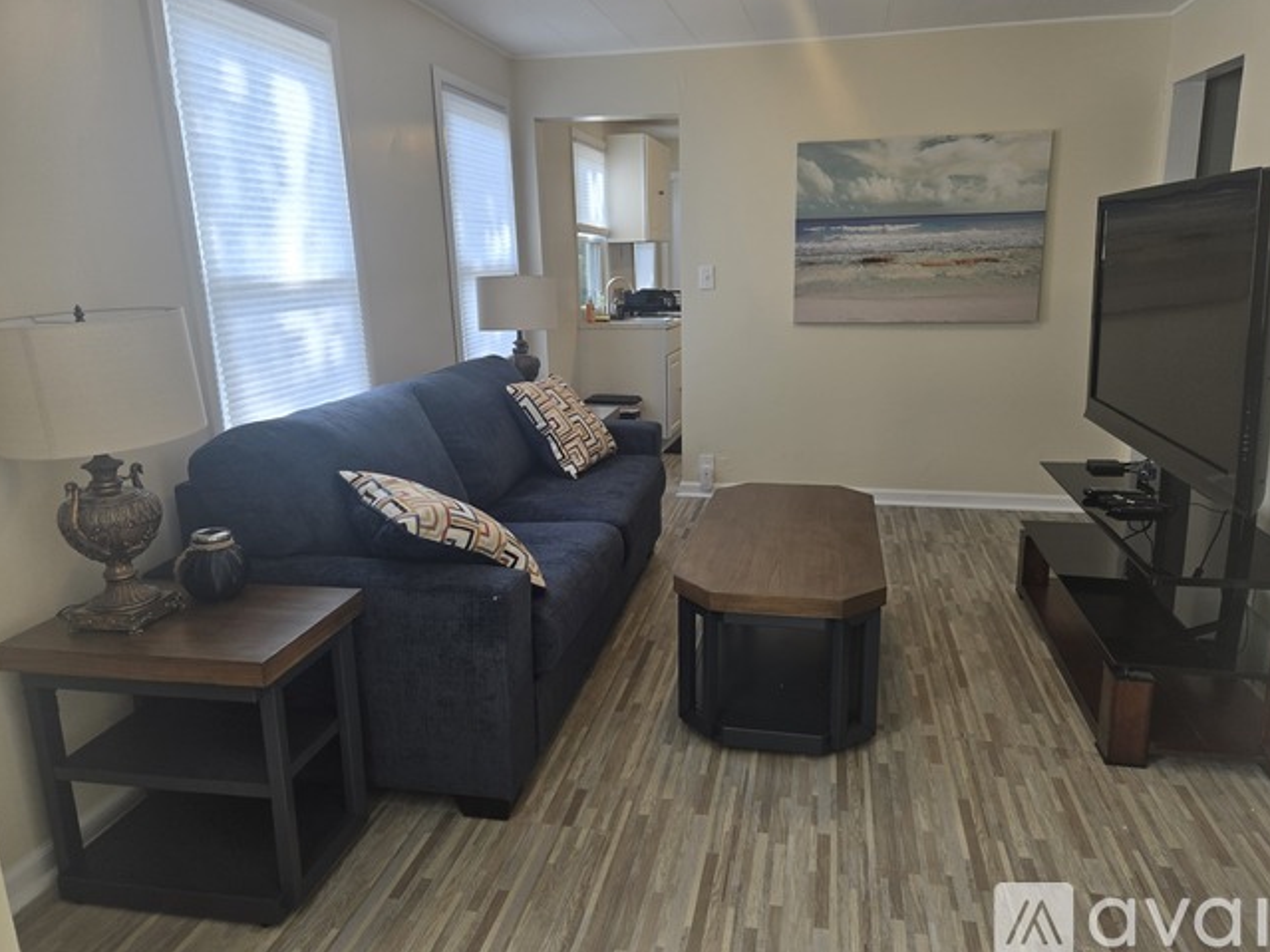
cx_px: 653
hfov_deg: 71.6
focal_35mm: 24
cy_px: 465
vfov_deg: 56.8
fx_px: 880
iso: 50
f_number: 1.8
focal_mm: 5.4
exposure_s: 1/120
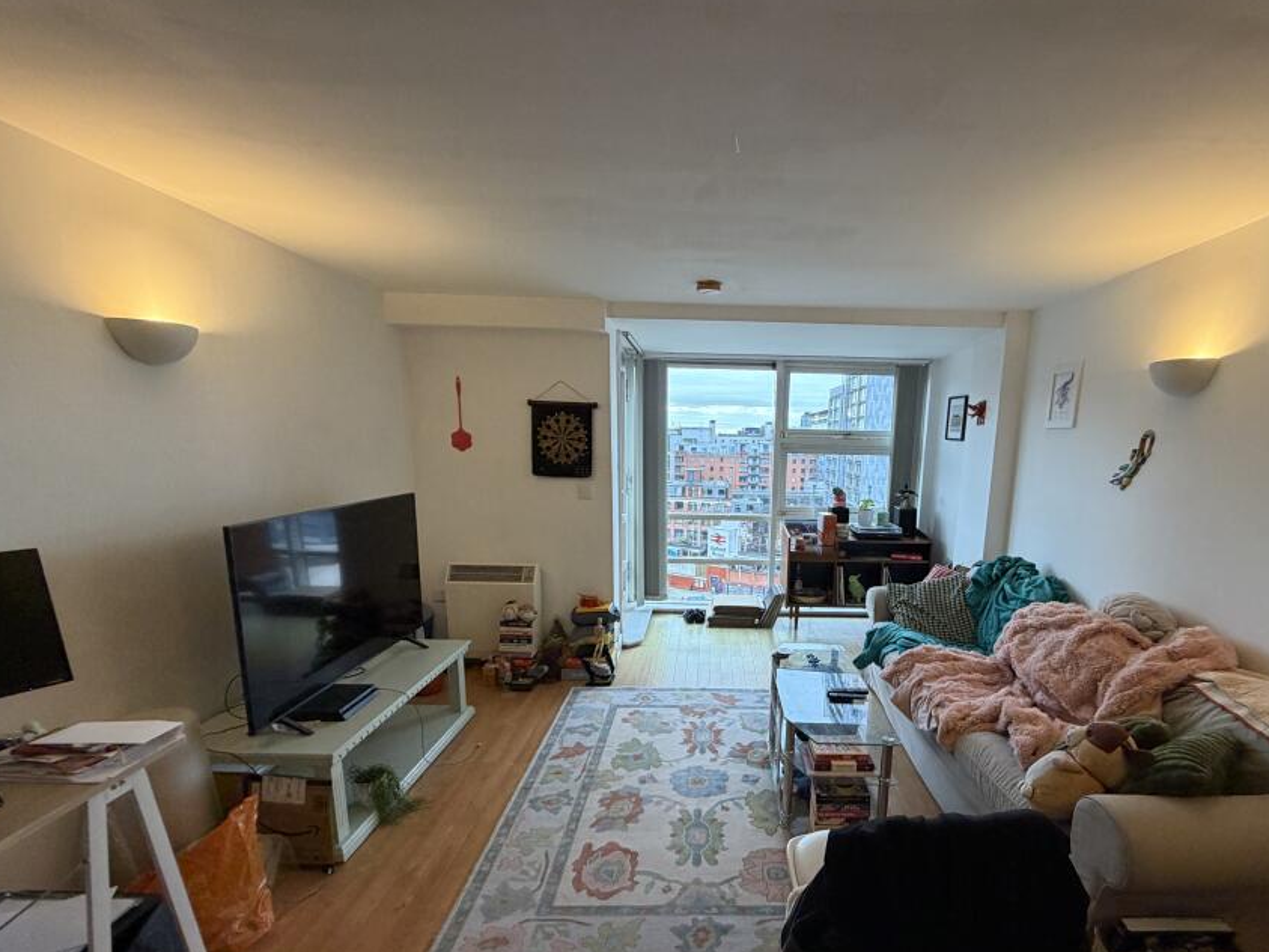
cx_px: 730
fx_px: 623
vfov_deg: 74.1
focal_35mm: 17
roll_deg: -2.1
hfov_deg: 90.4
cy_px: 560
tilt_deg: -10.6
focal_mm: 2.22
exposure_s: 1/50
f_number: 2.2
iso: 250
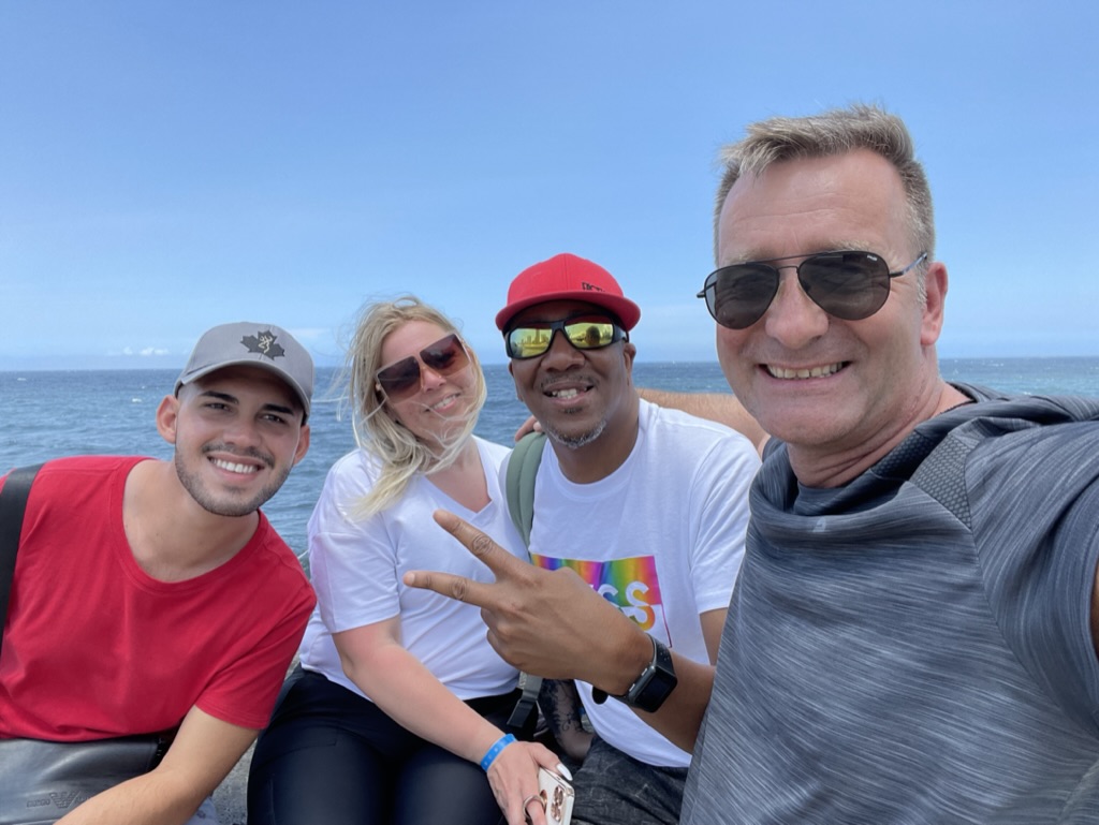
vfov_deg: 58.9
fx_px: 731
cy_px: 412
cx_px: 550
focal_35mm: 23
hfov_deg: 73.9
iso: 25
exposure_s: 1/470
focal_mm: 2.71
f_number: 2.2
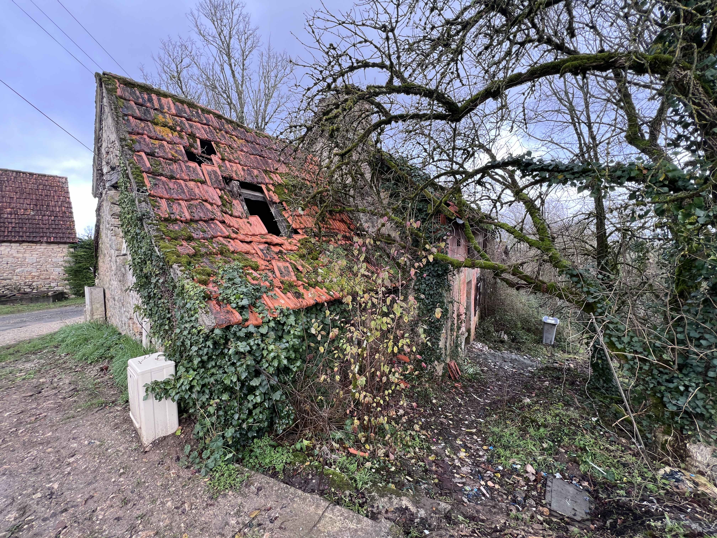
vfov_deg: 89.9
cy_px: 269
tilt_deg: -6.8
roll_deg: +0.0
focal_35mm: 13
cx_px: 358
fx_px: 269
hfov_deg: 106.2
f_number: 1.8
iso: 50
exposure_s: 1/99
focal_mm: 1.57
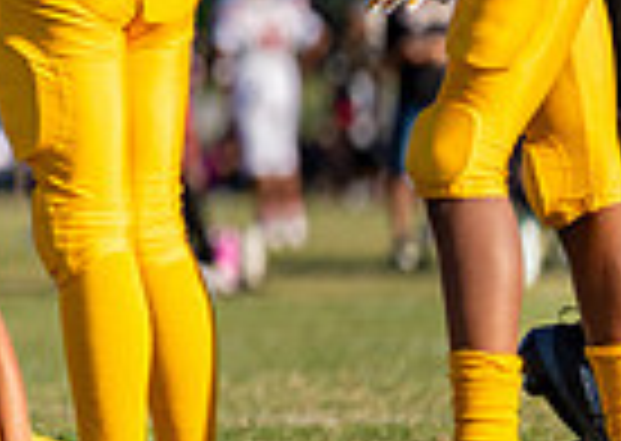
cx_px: -922
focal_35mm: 732
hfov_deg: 2.7
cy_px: -129
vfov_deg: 2.0
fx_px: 12885
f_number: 2.8
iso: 160
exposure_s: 1/3200
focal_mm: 149
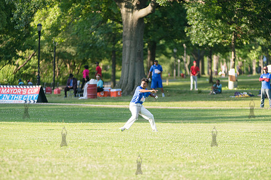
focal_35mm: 231
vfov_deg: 5.9
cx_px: 139
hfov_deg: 8.9
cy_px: 108
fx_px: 1739
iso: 400
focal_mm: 185
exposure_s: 1/2000
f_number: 2.8
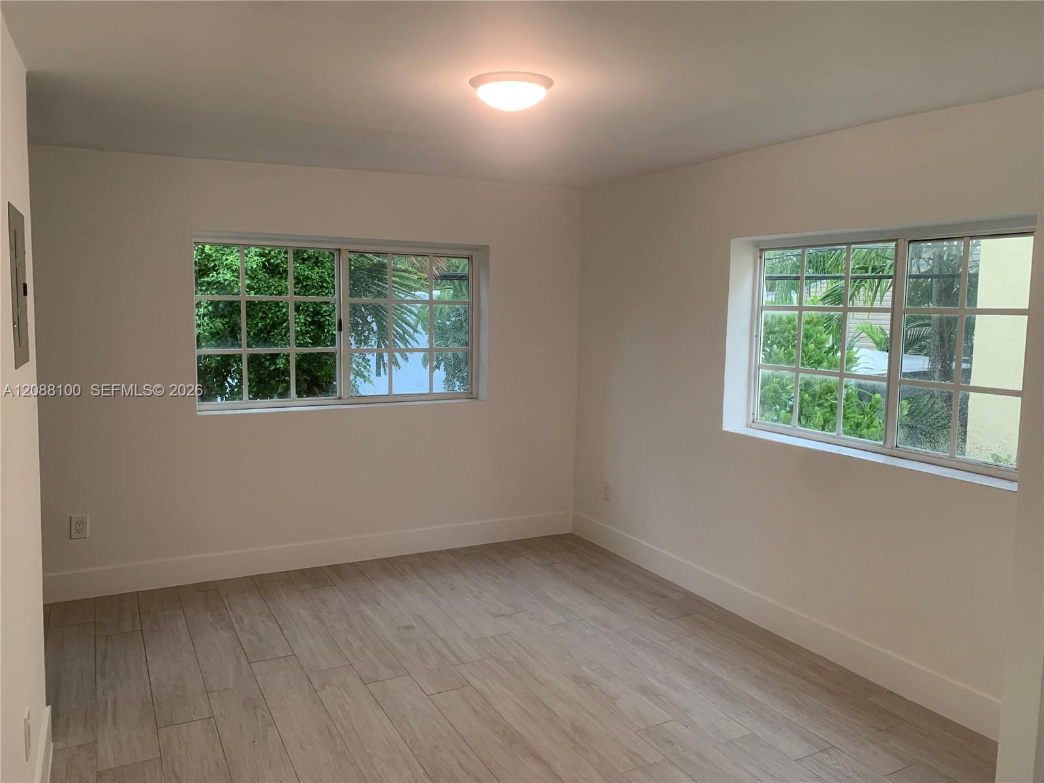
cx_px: 522
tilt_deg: -6.2
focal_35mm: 26
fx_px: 784
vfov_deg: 53.1
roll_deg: -0.9
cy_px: 392
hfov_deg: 67.3
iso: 100
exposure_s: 1/60
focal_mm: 4.25
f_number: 1.8
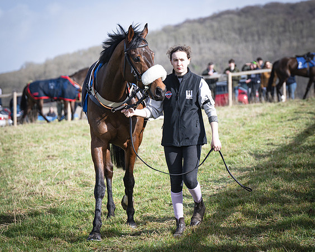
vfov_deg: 9.6
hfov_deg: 12.0
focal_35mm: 161
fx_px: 1502
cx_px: 204
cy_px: 115
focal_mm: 77
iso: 160
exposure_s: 1/2000
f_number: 2.8
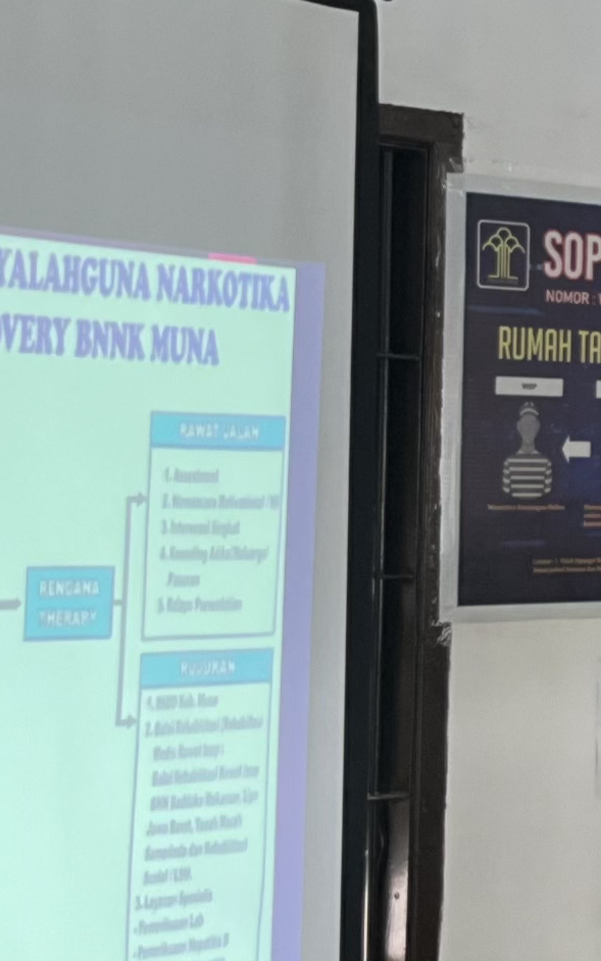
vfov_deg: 17.7
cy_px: 410
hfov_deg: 9.6
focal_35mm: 118
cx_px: 1514
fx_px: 3091
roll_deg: -0.5
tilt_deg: +0.3
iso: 125
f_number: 1.6
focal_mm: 5.1
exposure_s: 1/121
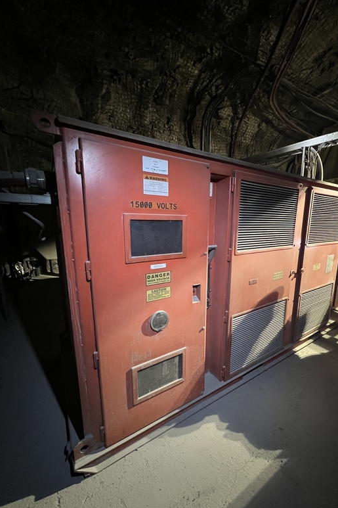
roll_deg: -0.6
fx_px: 197
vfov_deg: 104.2
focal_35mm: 14
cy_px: 262
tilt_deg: -11.8
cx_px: 194
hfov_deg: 80.7
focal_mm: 1.57
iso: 1000
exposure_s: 1/30
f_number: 1.8
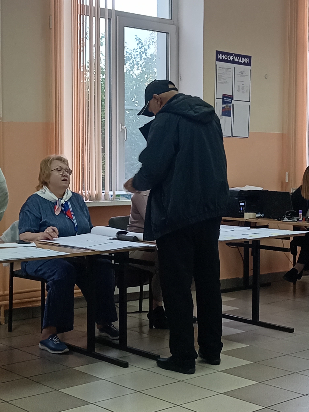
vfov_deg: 30.3
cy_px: 206
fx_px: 762
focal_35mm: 64
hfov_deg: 22.9
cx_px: 154
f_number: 1.8
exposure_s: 1/25
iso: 332
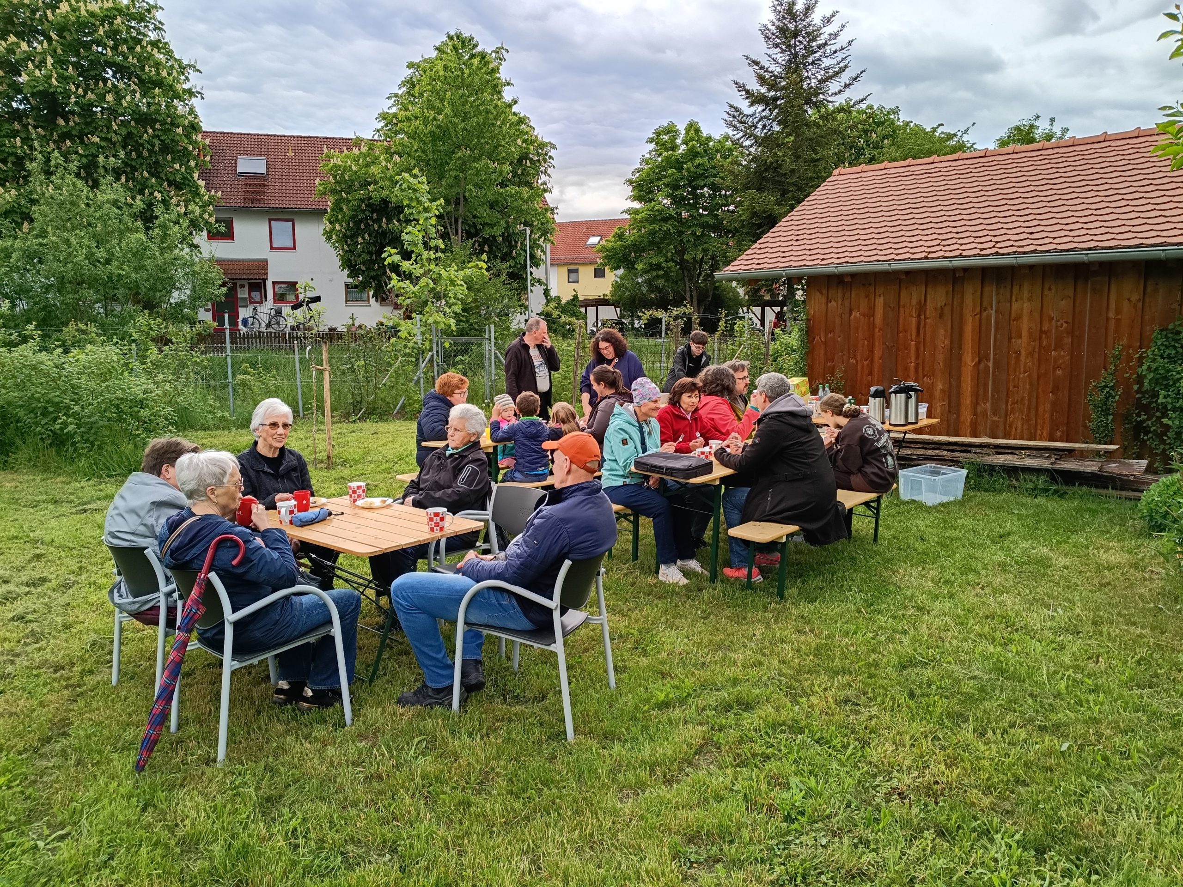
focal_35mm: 26
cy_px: 444
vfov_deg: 53.1
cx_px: 592
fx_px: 889
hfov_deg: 67.3
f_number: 1.8
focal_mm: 4.81
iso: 149
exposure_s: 1/409
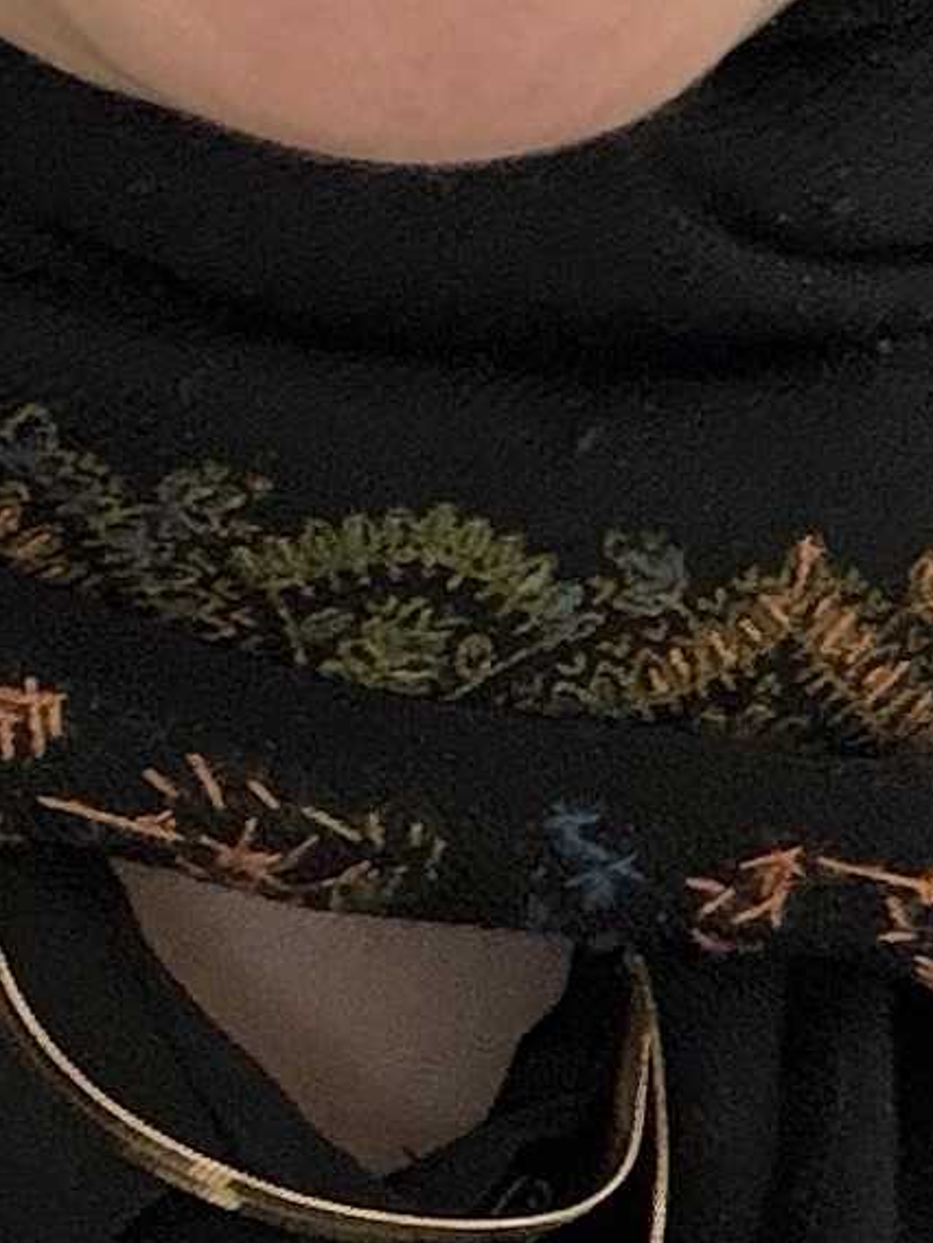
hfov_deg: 9.1
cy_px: 280
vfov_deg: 12.1
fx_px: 5858
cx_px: 679
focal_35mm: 163
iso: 125
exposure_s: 1/50
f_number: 1.9
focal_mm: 2.71
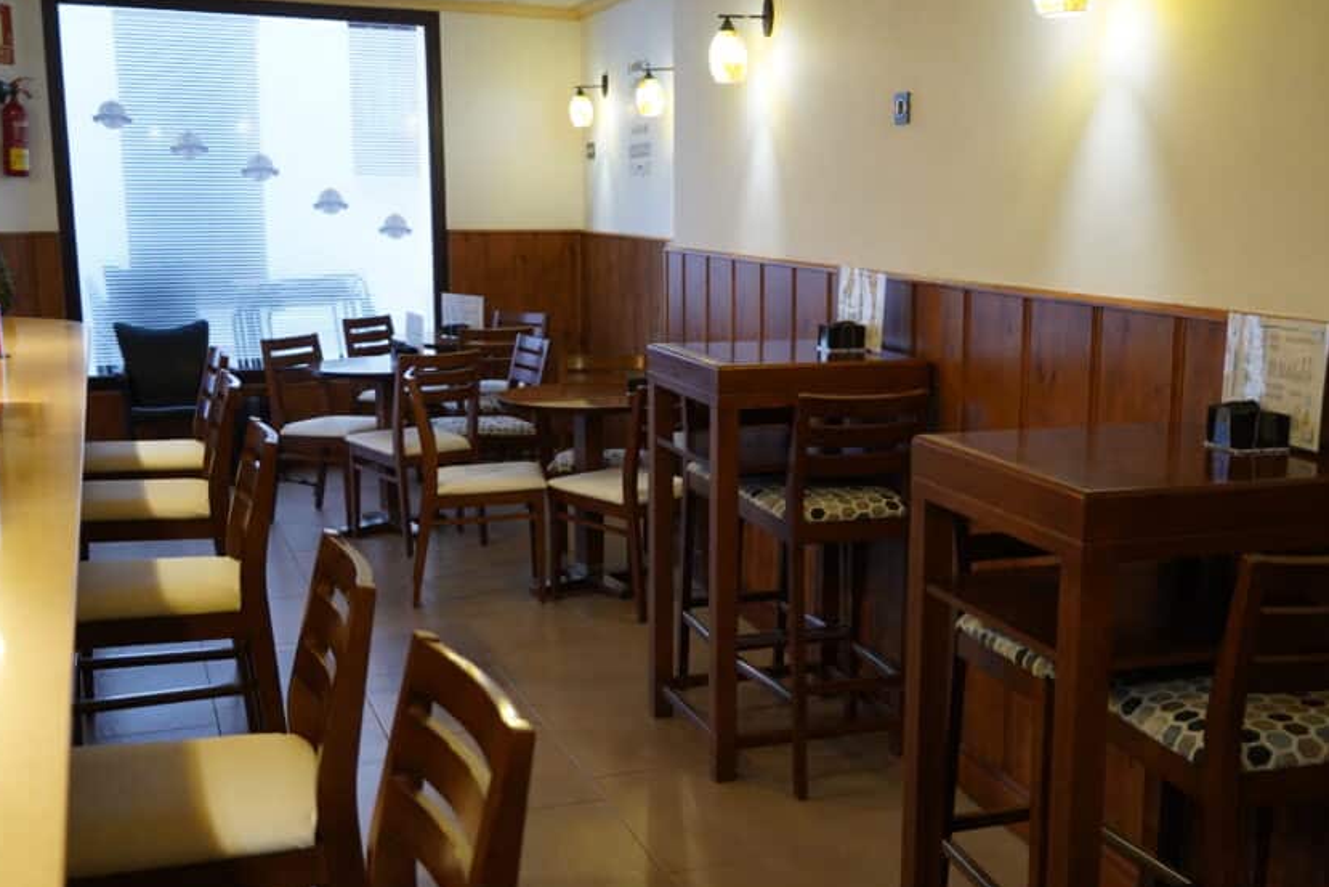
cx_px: 773
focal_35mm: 42
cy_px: 508
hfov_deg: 46.2
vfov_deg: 31.9
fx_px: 1551
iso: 4000
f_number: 4
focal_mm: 34
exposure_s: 1/160
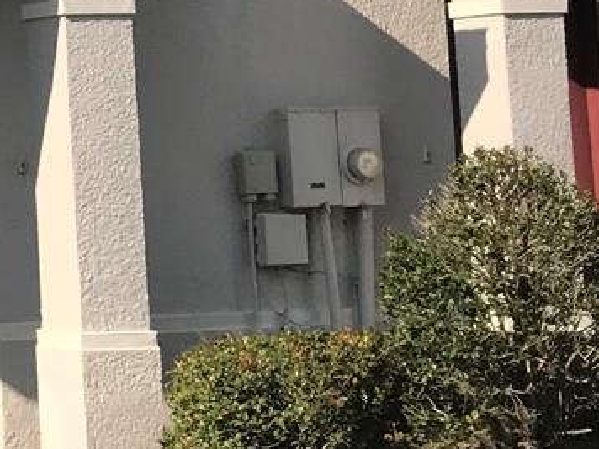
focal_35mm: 126
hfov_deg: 13.4
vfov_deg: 11.6
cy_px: -12
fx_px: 2180
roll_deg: +0.5
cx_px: -594
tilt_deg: +5.5
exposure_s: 1/2283
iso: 20
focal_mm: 3.99
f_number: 1.8
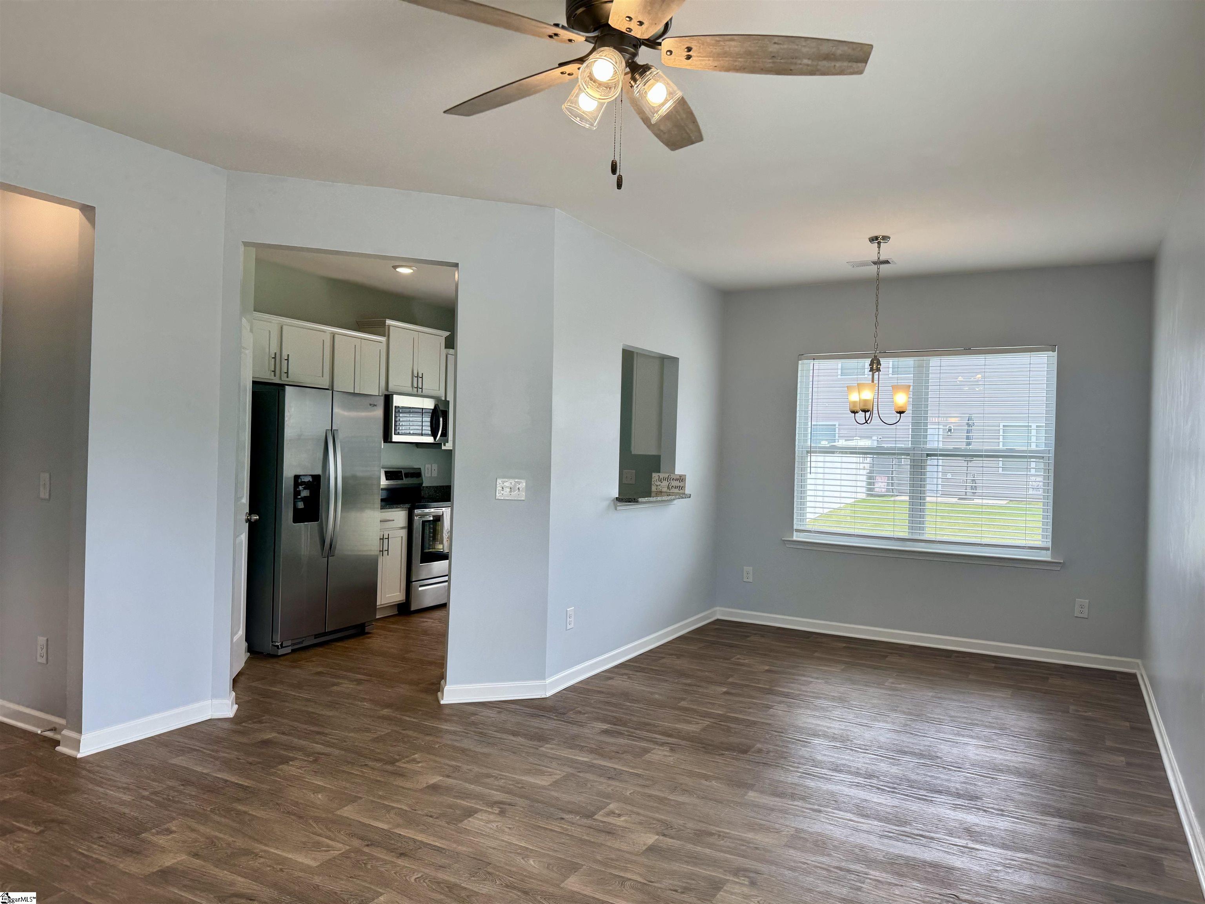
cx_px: 602
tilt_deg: +0.5
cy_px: 452
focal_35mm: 24
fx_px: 835
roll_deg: -1.3
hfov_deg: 71.6
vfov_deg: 56.8
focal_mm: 6.76
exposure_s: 1/219
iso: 64
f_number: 1.78
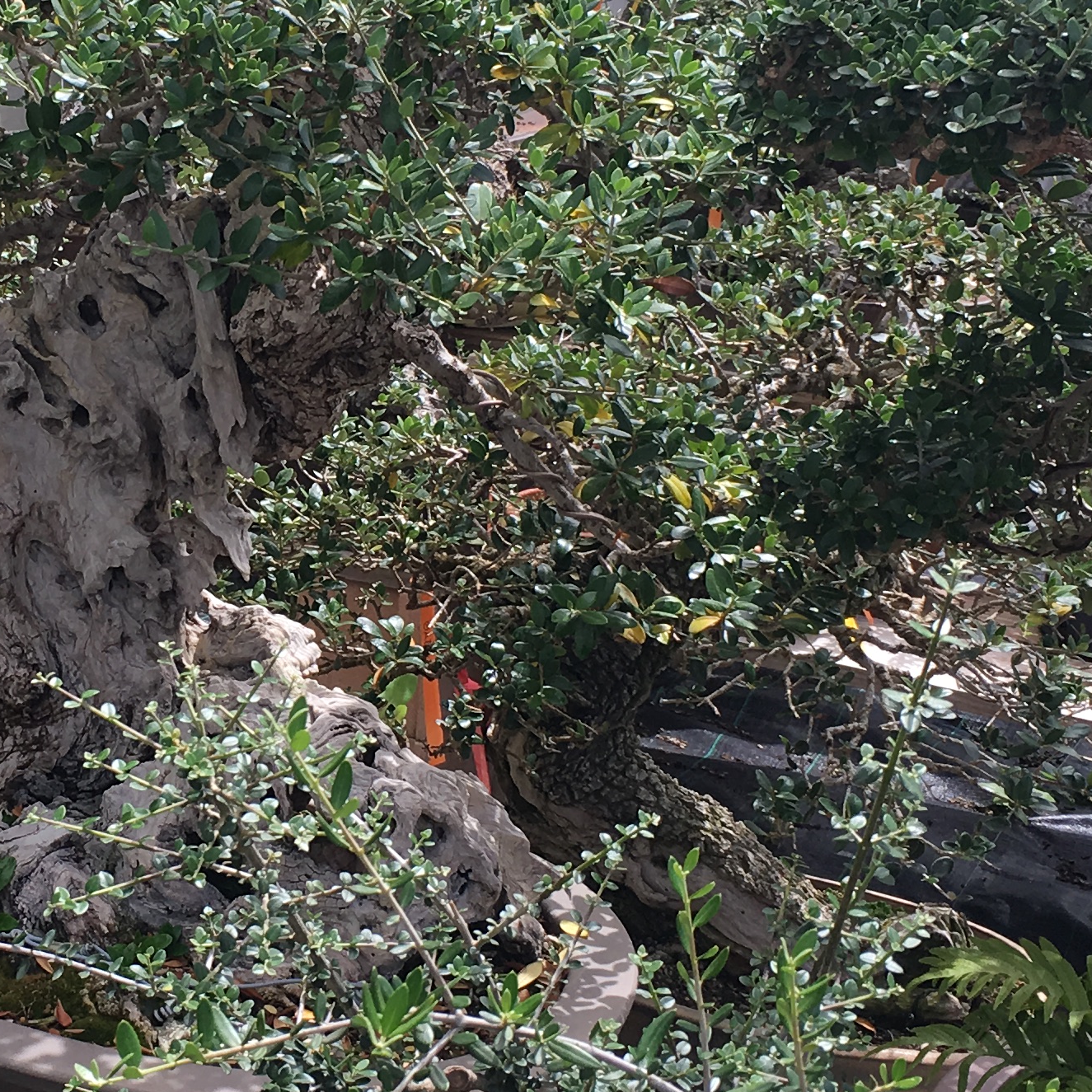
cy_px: 455
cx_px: 188
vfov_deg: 22.2
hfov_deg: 21.9
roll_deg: -1.4
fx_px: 2784
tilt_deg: -15.7
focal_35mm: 78
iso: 25
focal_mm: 4.15
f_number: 2.2
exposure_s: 1/541
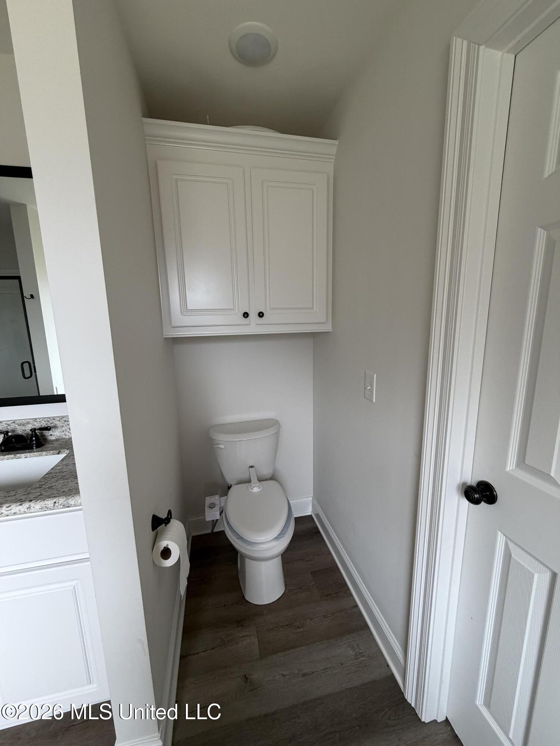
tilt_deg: -10.2
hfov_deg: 85.7
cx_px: 280
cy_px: 373
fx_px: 302
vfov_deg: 102.1
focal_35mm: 14
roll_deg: +1.7
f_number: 2.2
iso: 200
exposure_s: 1/121
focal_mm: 2.22
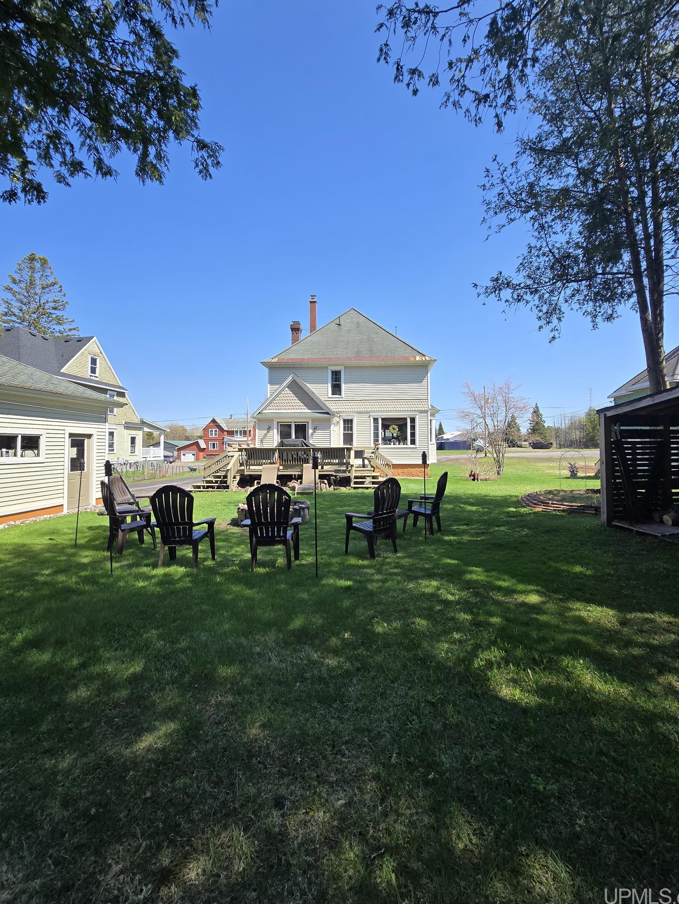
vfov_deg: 102.0
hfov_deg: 85.6
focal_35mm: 14
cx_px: 356
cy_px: 431
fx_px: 366
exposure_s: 1/1218
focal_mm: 2.2
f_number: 2.2
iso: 50
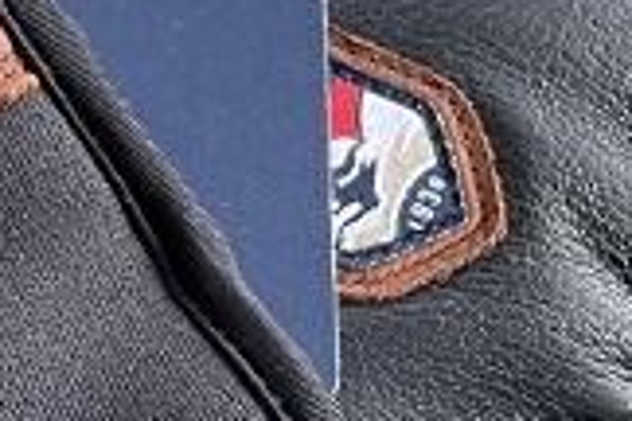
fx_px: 1878
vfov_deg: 12.8
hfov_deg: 16.3
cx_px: -472
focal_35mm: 107
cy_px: 203
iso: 80
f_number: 1.6
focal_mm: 4.2
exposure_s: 1/121
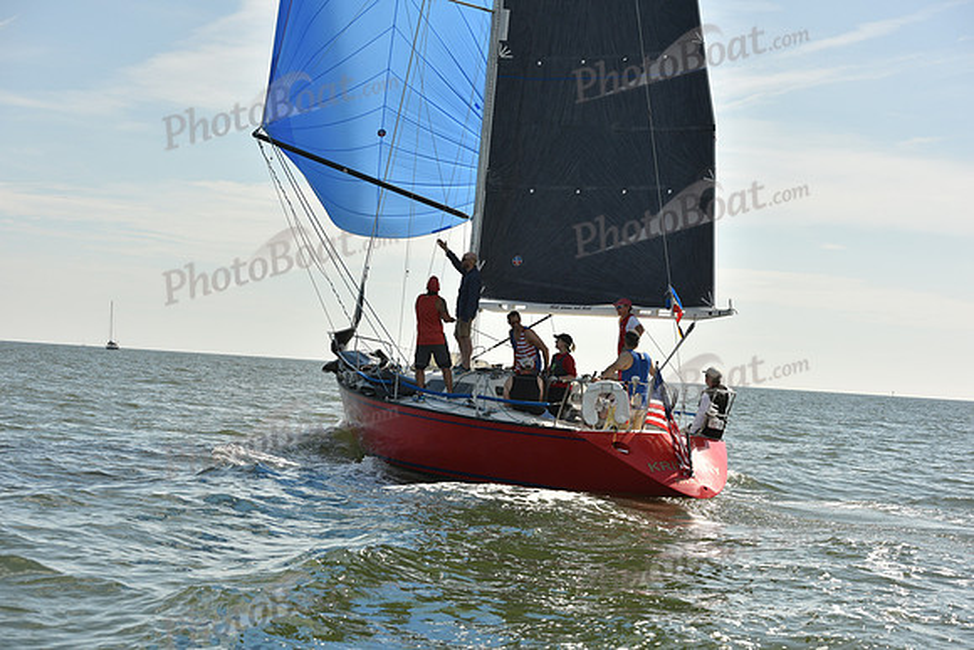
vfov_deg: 19.5
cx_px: 487
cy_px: 325
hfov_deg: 28.8
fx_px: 1894
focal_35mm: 70
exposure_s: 1/1600
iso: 320
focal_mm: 70
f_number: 8
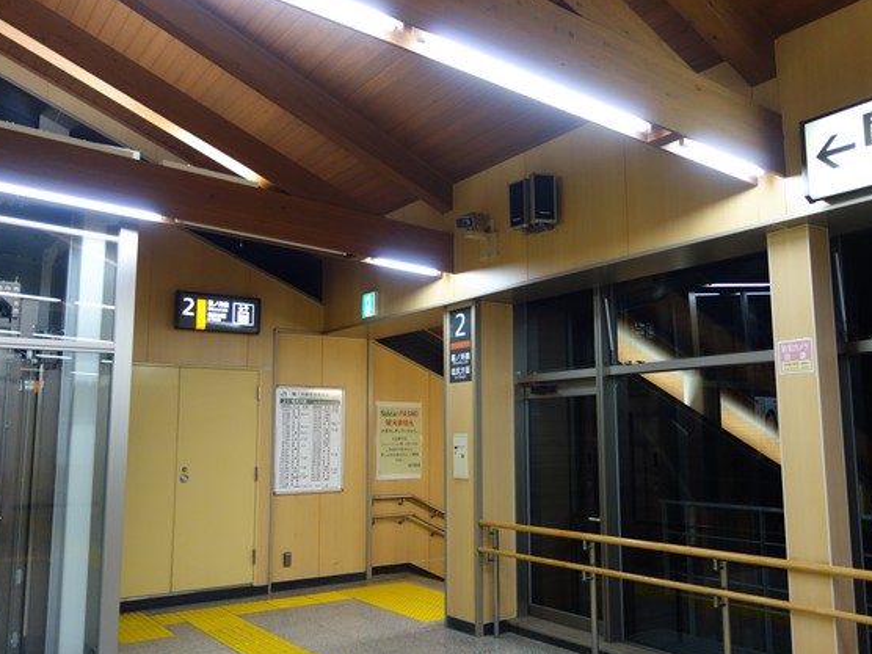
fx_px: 781
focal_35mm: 31
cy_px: 329
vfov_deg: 45.4
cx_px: 455
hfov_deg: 58.3
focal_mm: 10.4
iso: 500
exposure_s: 1/100
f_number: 1.8
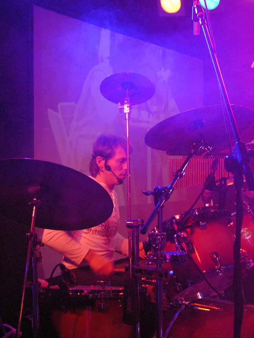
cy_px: 169
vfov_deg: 36.8
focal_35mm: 52
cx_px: 120
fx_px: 509
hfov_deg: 28.0
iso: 1600
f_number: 4.5
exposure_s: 1/80
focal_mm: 24
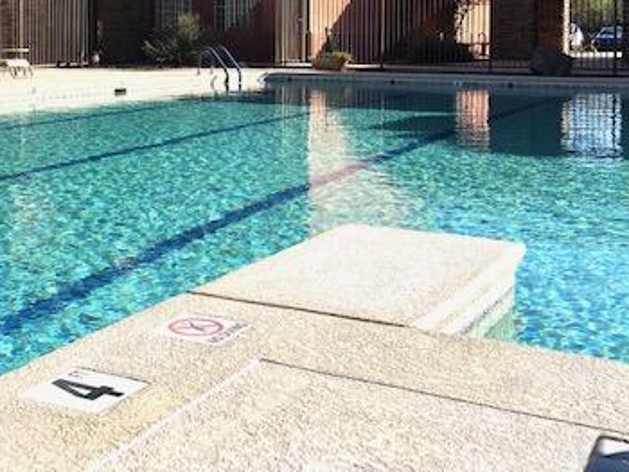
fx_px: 964
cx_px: 155
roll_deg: -0.1
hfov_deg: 35.3
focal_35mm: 53
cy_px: 70
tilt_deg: -2.2
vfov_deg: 26.8
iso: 25
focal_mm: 4.15
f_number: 2.2
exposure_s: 1/1326
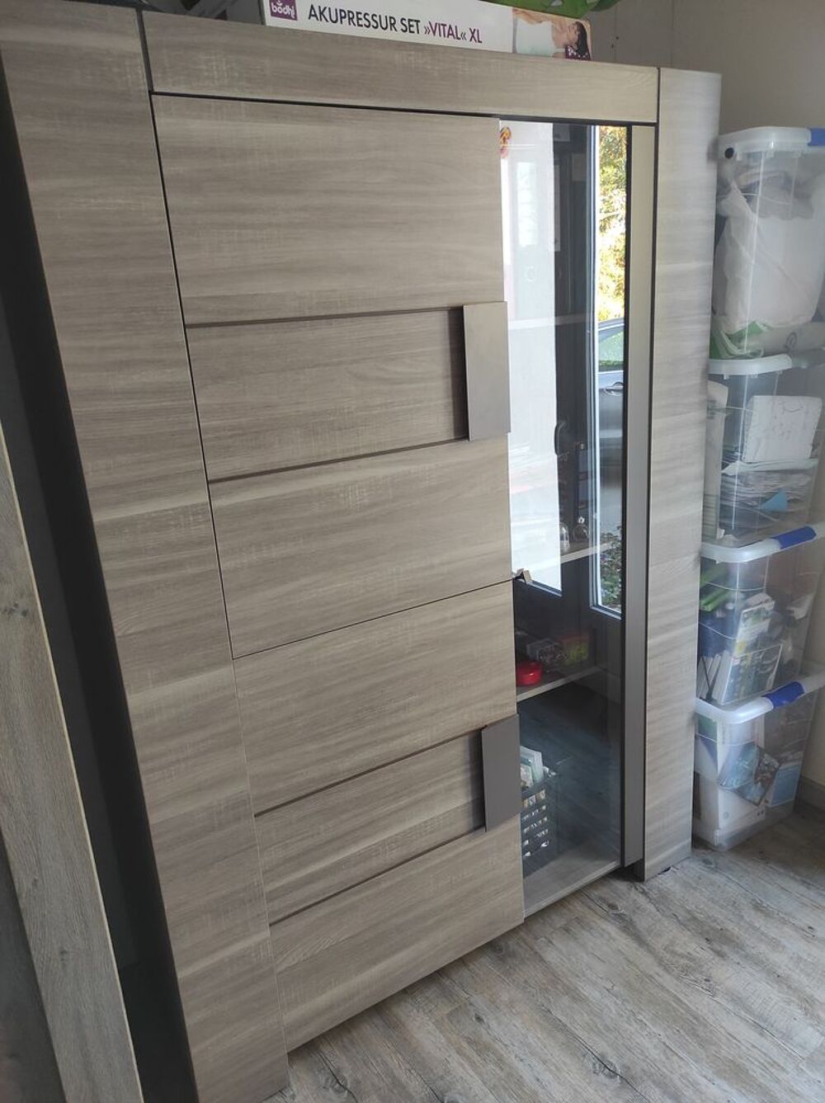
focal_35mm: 25
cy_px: 552
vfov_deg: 69.4
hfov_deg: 54.8
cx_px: 412
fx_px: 796
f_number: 1.89
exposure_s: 1/33
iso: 642
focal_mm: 5.43
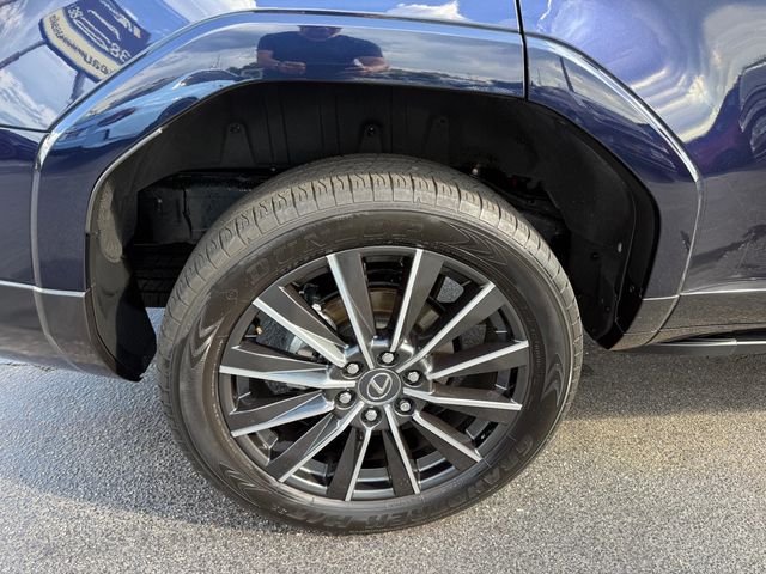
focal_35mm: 24
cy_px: 287
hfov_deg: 71.6
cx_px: 383
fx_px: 531
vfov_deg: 56.8
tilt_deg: -26.9
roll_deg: -1.5
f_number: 1.78
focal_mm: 6.76
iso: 64
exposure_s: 1/156
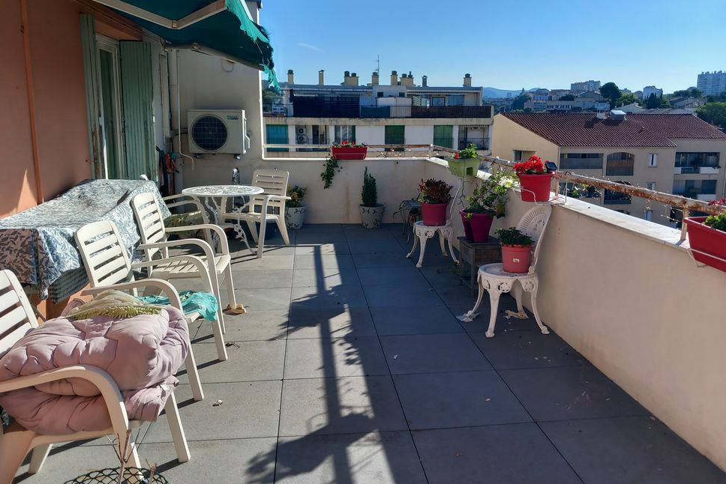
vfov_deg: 44.9
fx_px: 585
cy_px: 220
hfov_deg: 63.6
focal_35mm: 29
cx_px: 368
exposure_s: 1/547
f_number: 1.8
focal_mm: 4
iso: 20
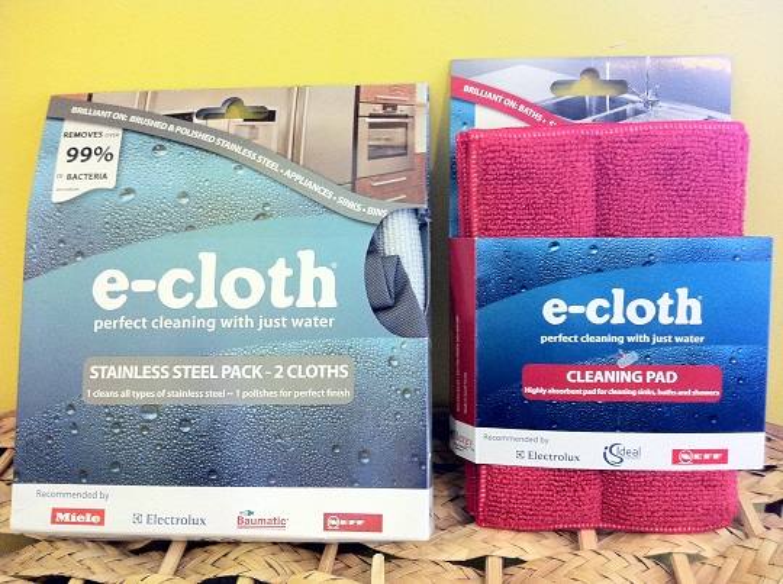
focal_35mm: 35
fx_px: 790
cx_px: 392
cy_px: 292
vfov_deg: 40.6
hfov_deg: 52.7
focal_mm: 3.85
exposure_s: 1/15
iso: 250
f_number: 2.8
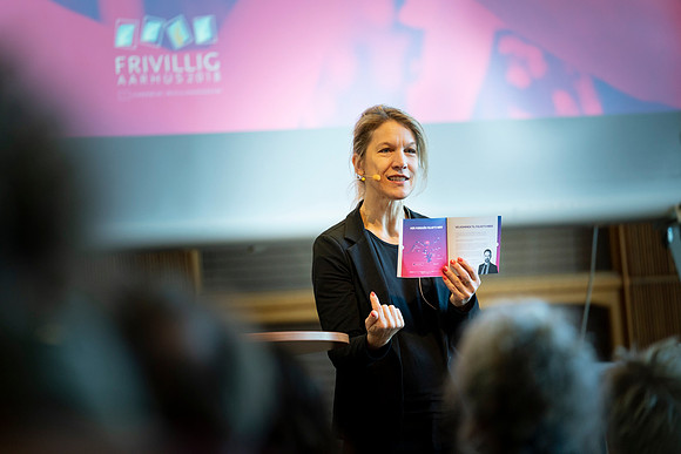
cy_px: 227
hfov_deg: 10.3
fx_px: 3784
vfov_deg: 6.9
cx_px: 340
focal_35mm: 200
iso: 1000
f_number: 2.8
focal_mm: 200
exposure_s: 1/320
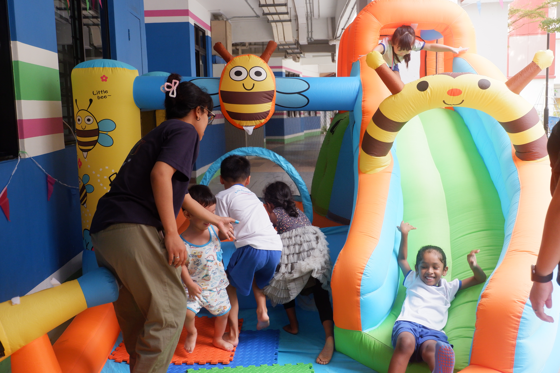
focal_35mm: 35
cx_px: 280
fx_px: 544
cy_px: 186
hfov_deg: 54.4
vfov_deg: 37.9
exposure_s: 1/280
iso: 1000
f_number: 4.2
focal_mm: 23.2
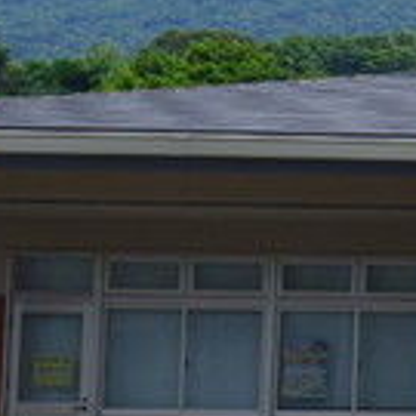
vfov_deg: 7.6
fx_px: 3127
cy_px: -57
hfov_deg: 7.0
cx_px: 1114
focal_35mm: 230
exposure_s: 1/320
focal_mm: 30.5
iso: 200
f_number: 9
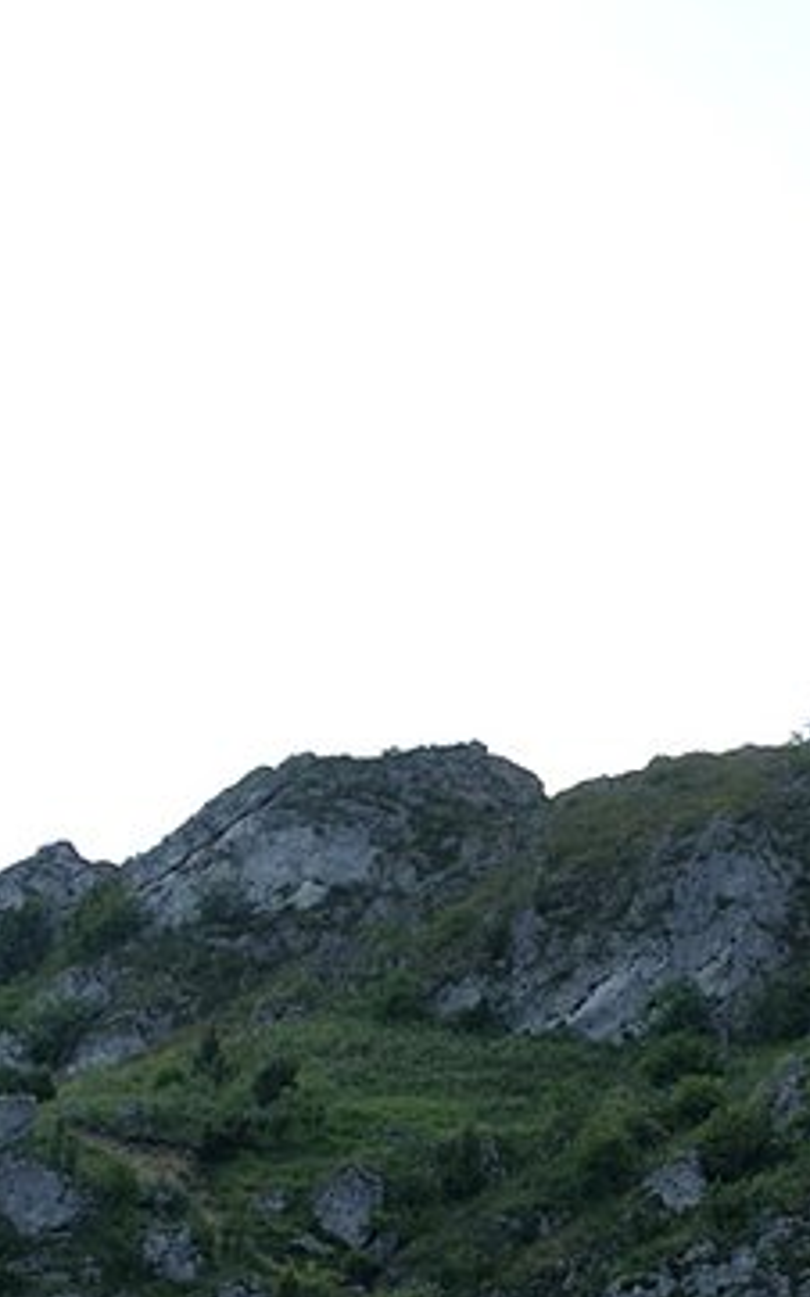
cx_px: 910
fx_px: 6054
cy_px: 957
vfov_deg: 12.2
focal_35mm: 171
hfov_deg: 7.6
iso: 100
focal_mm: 45
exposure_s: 1/160
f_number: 9
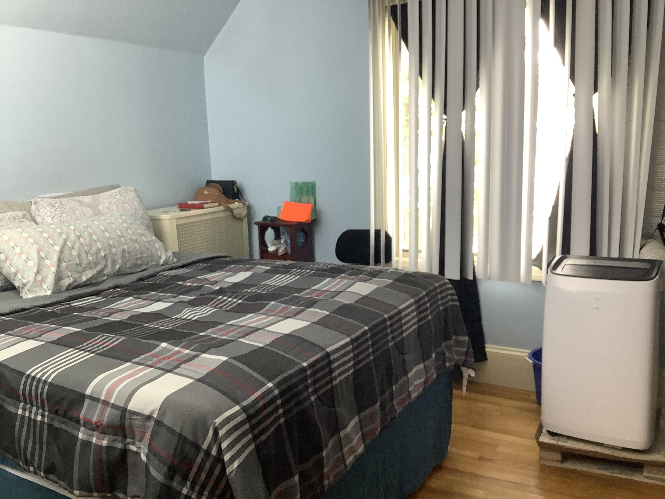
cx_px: 332
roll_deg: +1.2
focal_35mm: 31
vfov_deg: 45.4
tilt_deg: -8.6
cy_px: 250
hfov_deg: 58.4
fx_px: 596
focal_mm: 3.3
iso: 100
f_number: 2.4
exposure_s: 1/50
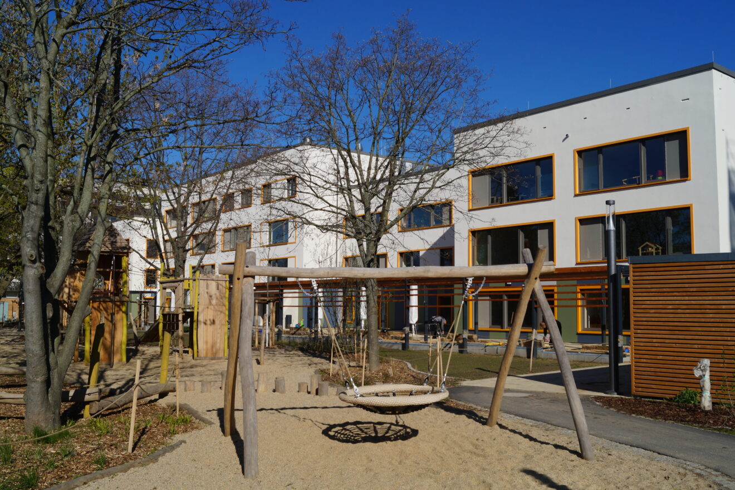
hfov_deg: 57.2
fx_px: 673
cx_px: 368
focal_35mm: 33
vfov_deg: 39.9
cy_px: 245
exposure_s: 1/400
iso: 100
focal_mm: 22
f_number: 10
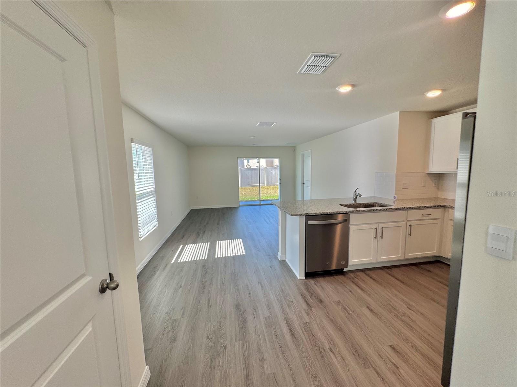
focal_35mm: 14
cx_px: 258
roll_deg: -1.9
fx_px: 209
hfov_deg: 102.1
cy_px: 194
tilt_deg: -9.7
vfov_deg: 85.7
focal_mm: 2.22
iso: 50
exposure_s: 1/120
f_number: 2.2
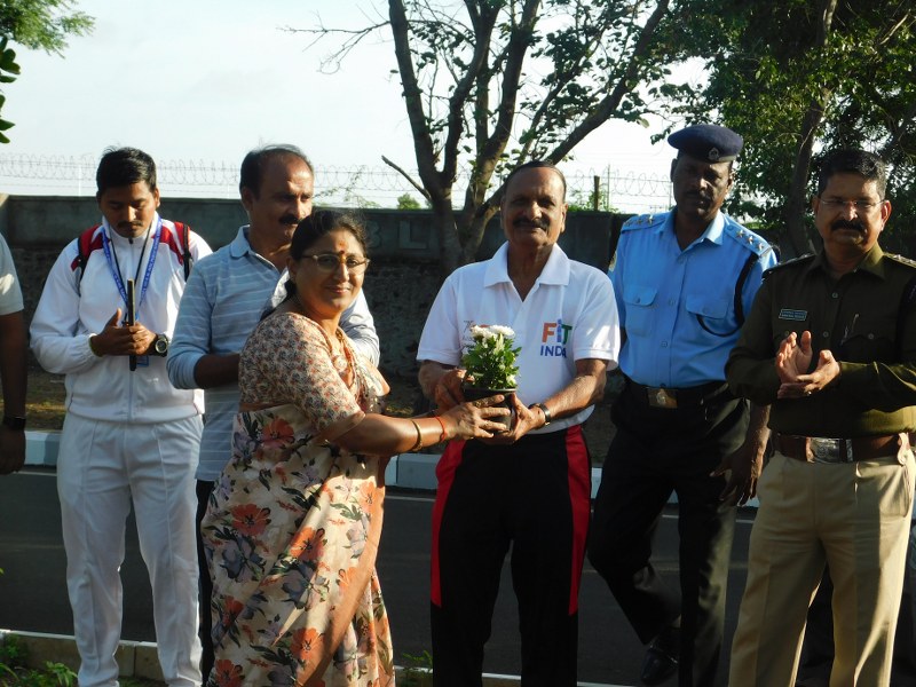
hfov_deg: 27.4
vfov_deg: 20.7
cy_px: 344
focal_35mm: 71
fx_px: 1879
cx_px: 458
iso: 125
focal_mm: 12.6
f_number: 4.3
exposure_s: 1/320
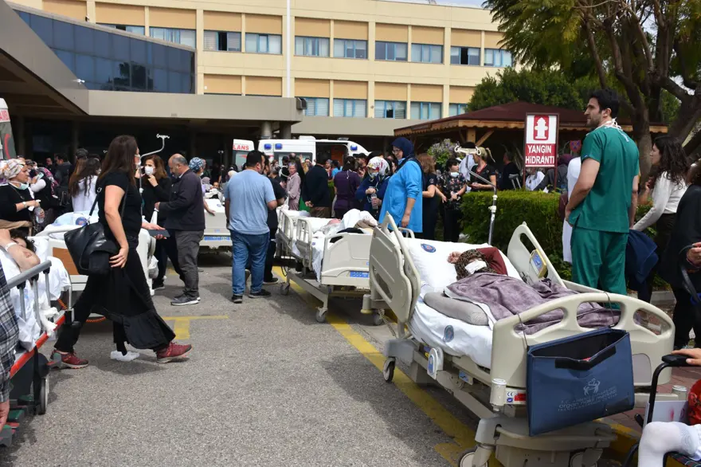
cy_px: 234
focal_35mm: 34
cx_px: 350
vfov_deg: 38.3
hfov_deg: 55.1
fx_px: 672
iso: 180
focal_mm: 23
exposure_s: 1/500
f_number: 8
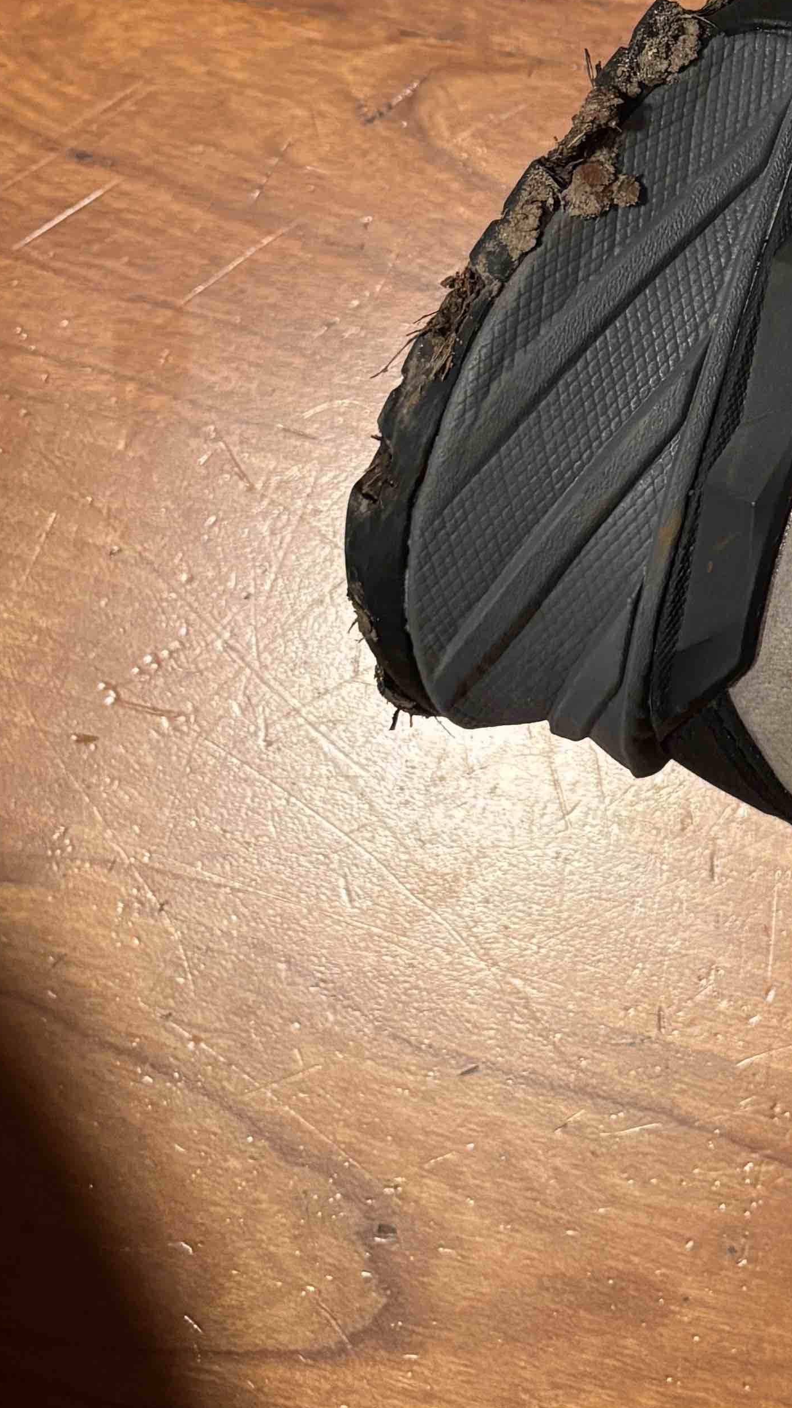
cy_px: 16
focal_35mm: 65
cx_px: 1187
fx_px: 2427
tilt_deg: -76.7
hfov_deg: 16.8
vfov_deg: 30.2
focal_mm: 5.96
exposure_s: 1/33
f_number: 1.6
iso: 400
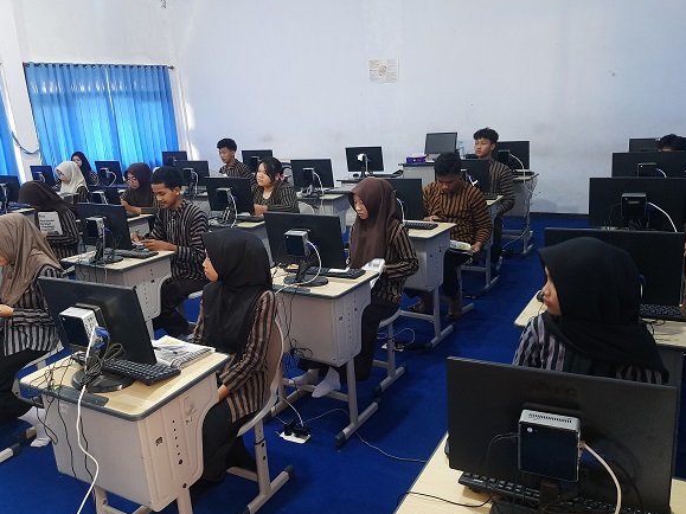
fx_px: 575
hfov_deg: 61.6
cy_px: 246
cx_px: 319
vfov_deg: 48.2
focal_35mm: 29
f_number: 1.8
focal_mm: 5.23
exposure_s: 1/25
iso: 400
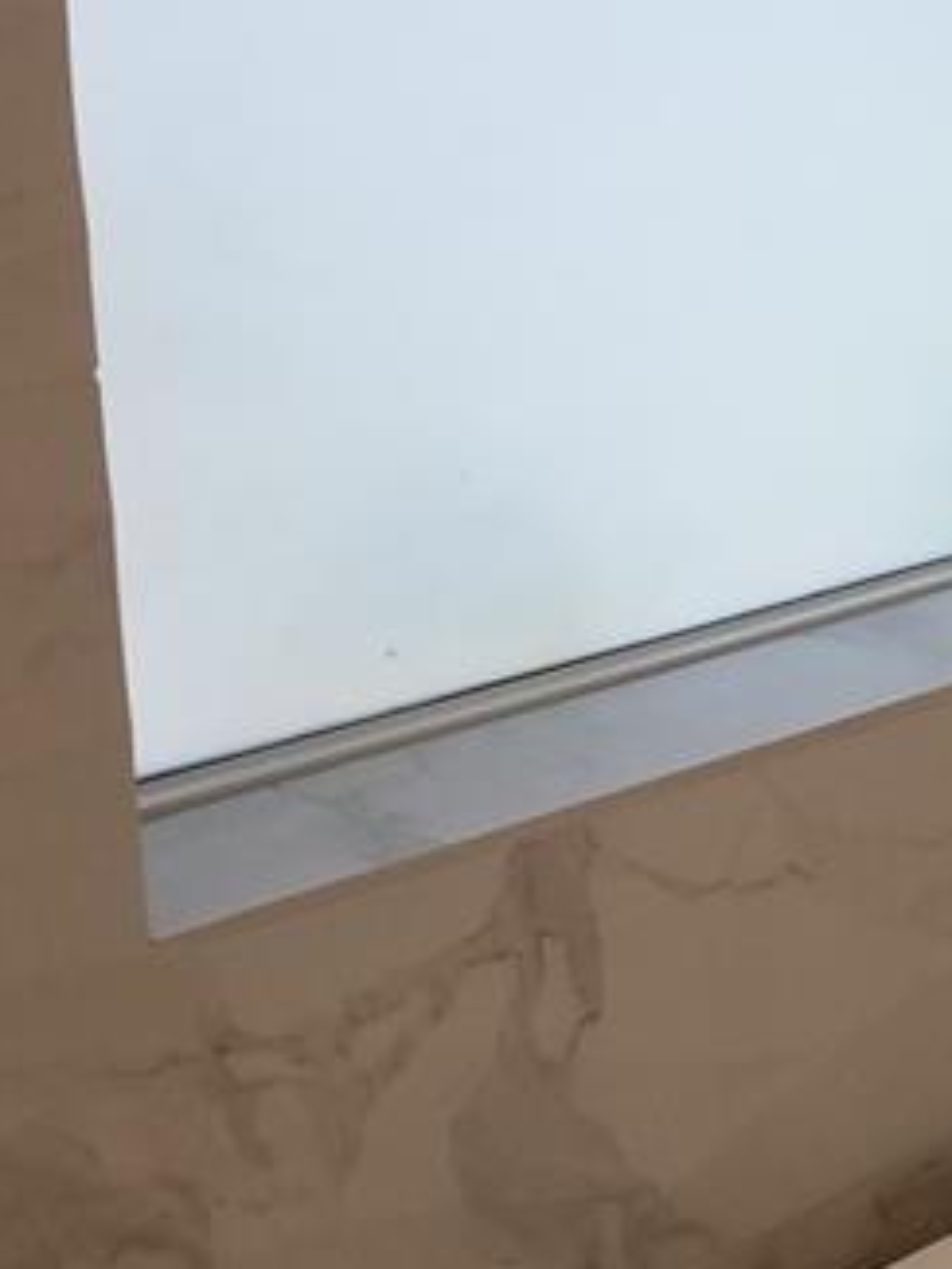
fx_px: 3518
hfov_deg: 14.5
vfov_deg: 20.4
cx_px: 1373
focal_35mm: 96
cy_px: 594
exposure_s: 1/60
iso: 64
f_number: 1.7
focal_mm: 4.2
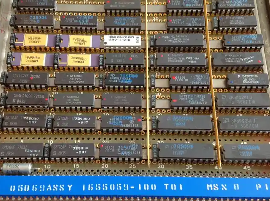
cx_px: 125
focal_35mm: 55
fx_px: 428
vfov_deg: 26.5
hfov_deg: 35.0
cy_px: 93
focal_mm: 4.28
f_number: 2.4
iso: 50
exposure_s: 1/20
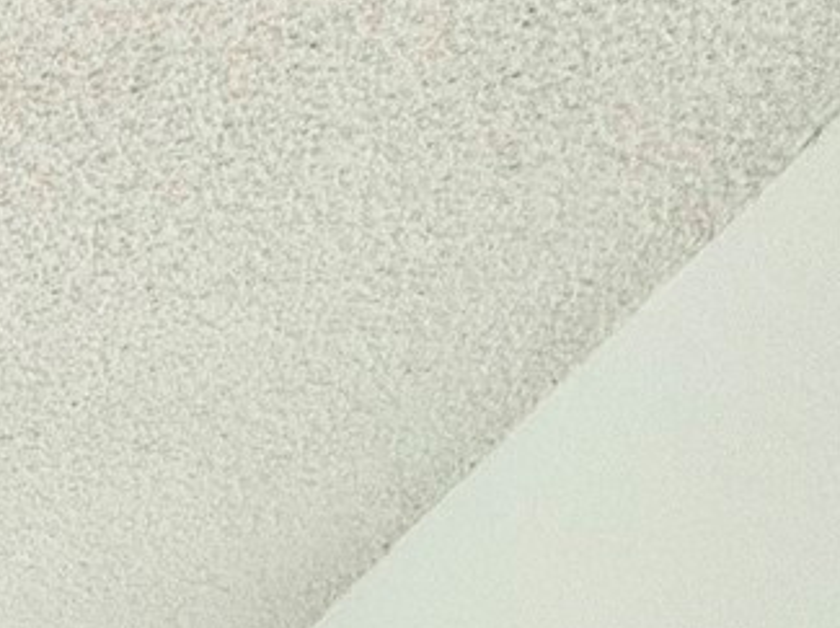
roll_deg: +0.9
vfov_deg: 14.4
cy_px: 1489
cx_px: -765
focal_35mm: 69
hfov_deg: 19.2
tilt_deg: -0.6
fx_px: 1673
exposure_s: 1/311
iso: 40
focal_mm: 2.22
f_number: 2.2
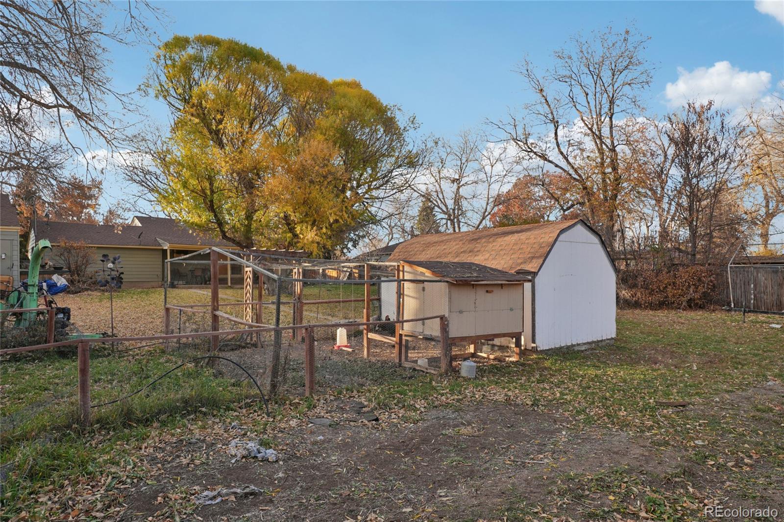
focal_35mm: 21
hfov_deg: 81.2
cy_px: 261
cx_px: 392
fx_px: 457
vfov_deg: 59.5
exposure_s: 1/45
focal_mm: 14
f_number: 8
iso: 100
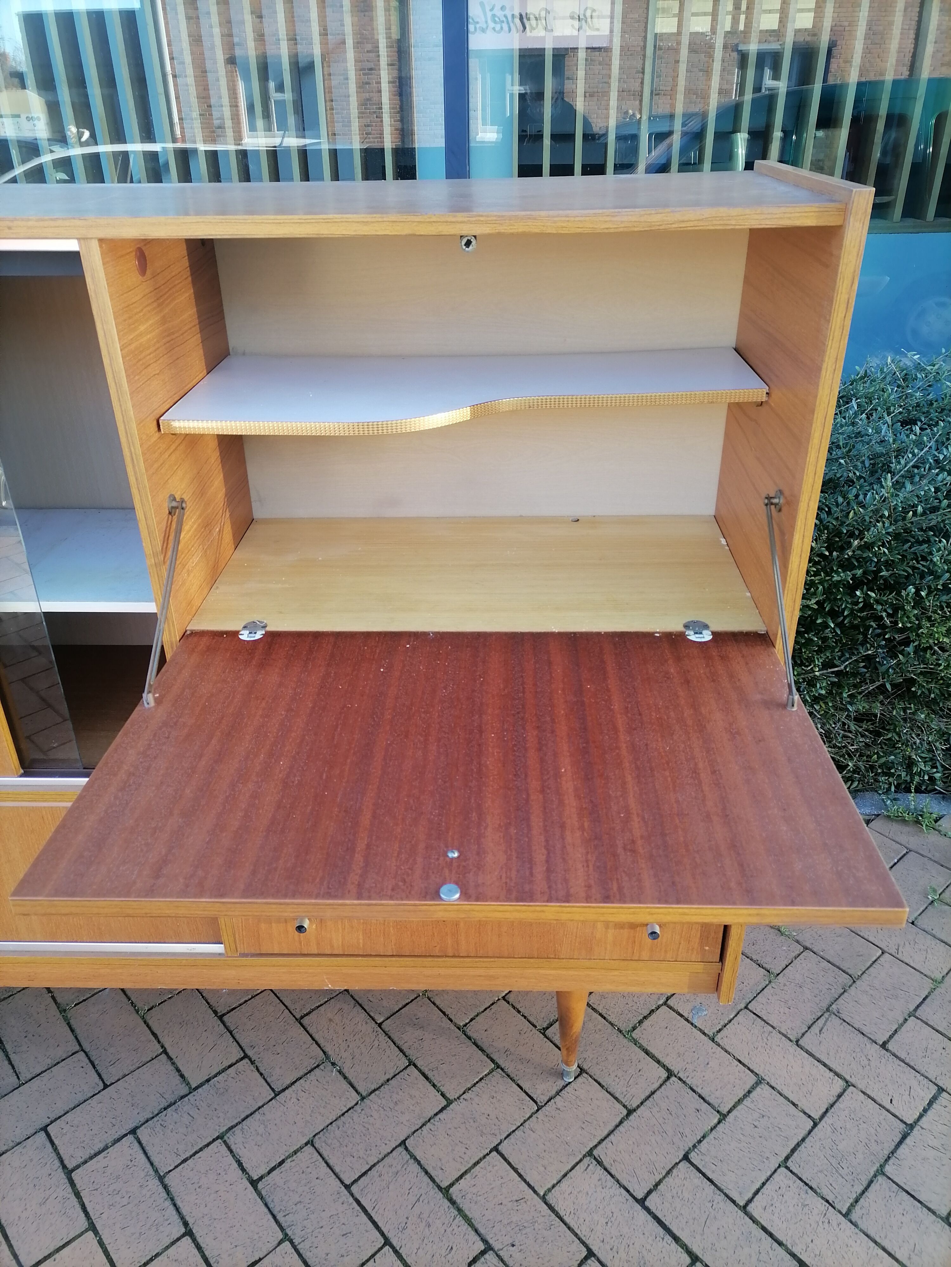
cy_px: 634
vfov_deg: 65.3
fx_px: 989
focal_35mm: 27
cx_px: 476
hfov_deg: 51.4
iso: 50
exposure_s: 1/100
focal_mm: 5.4
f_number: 1.8
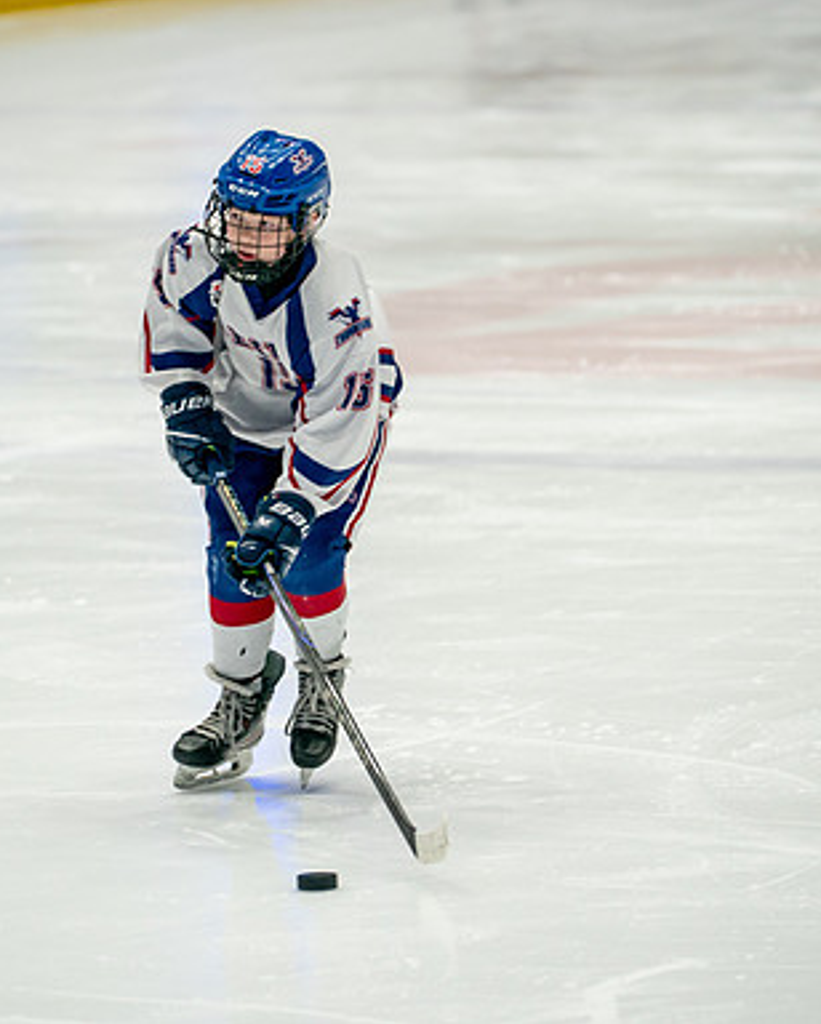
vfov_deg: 6.8
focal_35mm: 282
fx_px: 8552
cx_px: 376
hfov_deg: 5.5
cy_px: 465
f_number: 2.8
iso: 1600
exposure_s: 1/800
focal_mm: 150
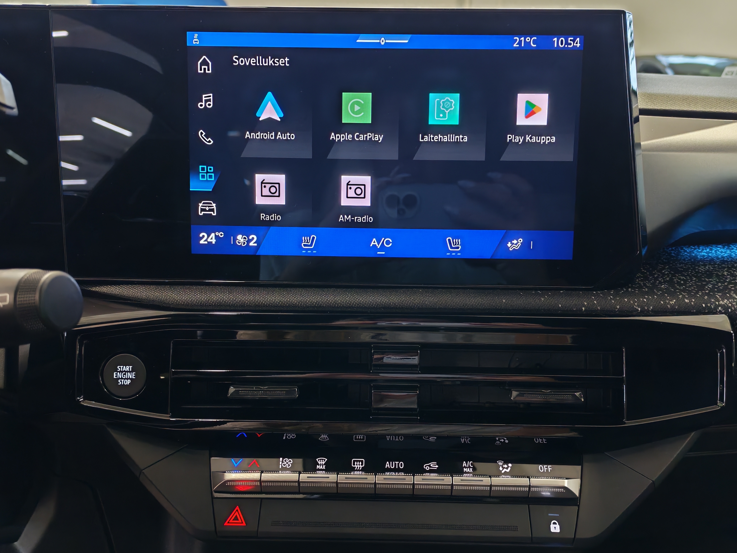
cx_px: 368
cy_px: 276
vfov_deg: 41.8
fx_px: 724
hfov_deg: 54.0
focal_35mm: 34
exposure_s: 1/50
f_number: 1.9
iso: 731
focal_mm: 6.12
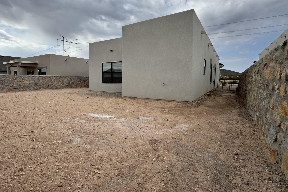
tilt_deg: -3.4
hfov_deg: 82.7
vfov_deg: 61.8
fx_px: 160
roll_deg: -0.2
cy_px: 86
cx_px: 112
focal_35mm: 20
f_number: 2.2
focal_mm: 2.22
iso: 40
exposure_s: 1/1477
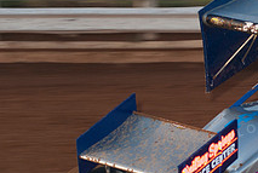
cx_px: 264
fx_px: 2521
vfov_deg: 3.9
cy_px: 83
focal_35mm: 351
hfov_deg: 5.8
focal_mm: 86
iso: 200
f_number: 4.5
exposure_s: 1/320
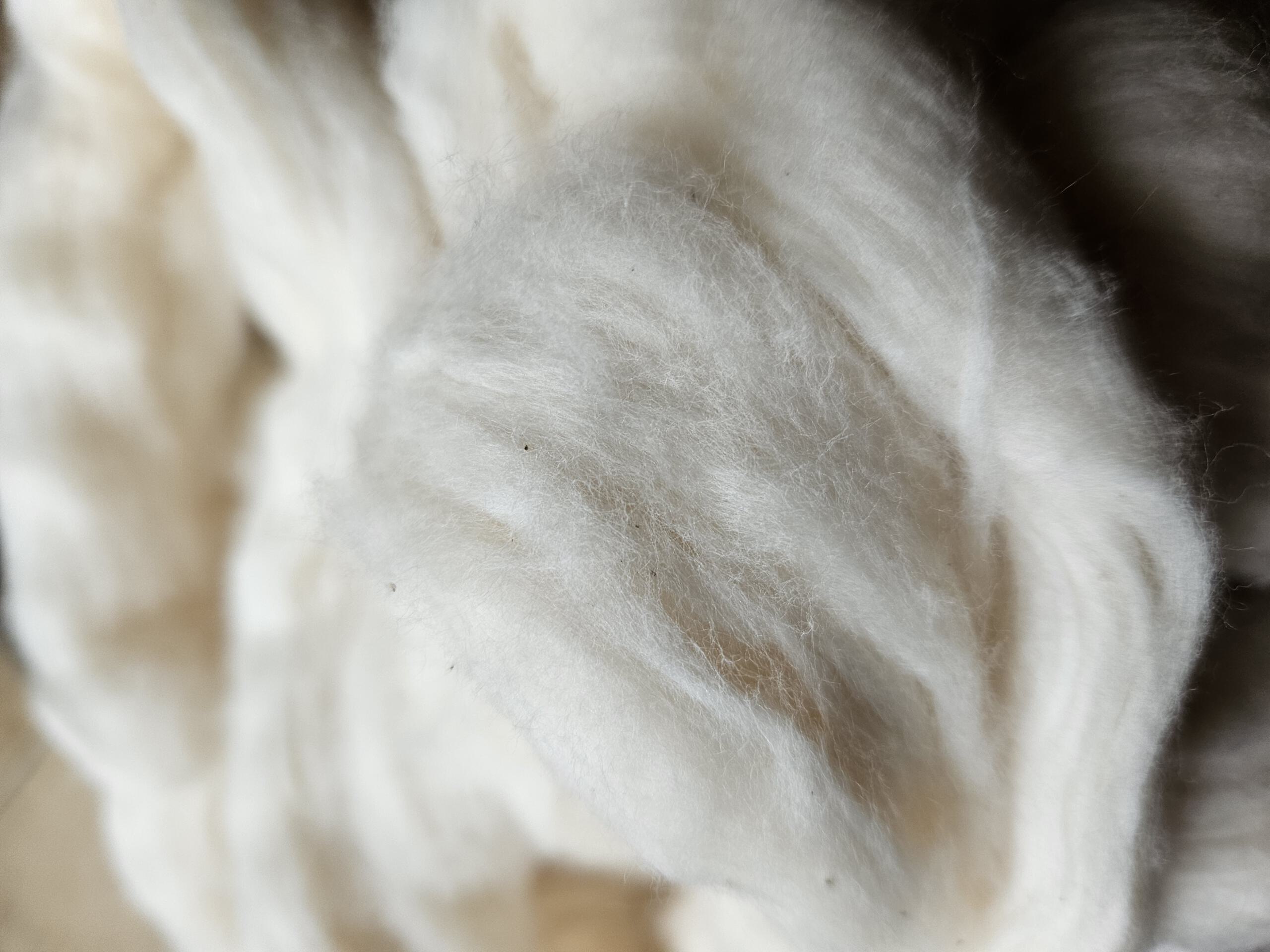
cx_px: 635
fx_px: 844
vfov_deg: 58.9
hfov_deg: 73.9
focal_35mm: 23
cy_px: 476
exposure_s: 1/180
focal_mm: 5.4
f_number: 1.8
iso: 125
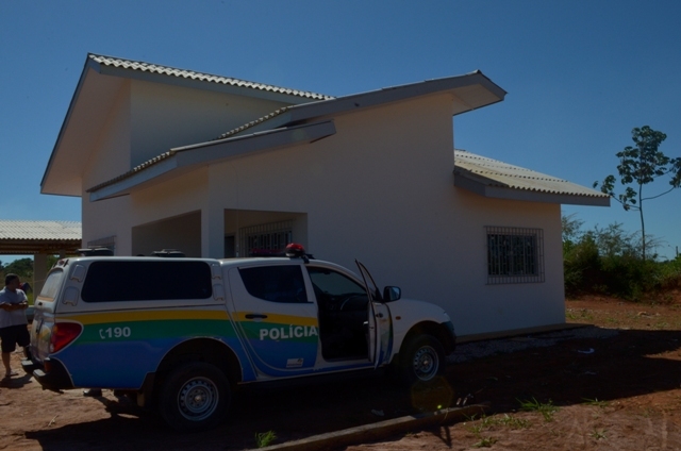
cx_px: 340
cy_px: 226
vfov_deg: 39.8
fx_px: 623
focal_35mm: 33
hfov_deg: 57.3
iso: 200
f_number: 25
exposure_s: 1/320
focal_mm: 22
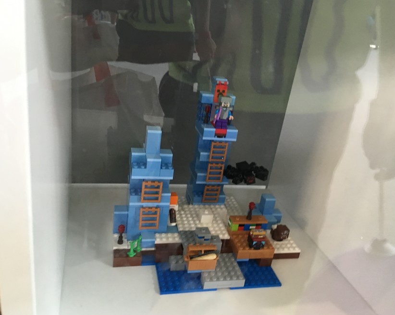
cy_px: 161
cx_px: 209
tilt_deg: -23.3
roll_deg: -10.1
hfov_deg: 57.2
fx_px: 362
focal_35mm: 31
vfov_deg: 47.1
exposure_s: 1/33
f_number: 2.2
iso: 200
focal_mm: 4.15
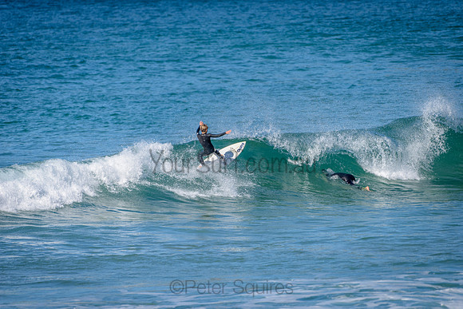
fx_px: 6432
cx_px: 232
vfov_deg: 2.8
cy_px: 154
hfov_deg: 4.1
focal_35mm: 500
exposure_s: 1/2000
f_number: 5.6
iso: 360
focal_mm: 500
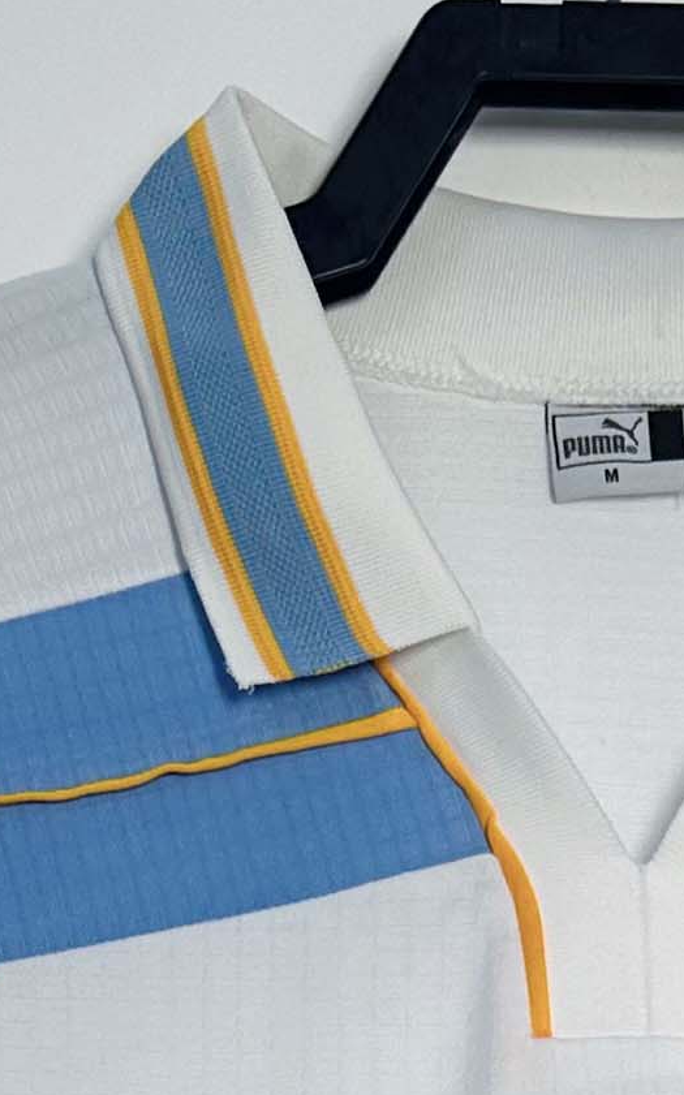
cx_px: 577
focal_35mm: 122
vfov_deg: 14.6
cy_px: 2091
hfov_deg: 10.7
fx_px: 3642
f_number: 1.78
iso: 64
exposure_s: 1/201
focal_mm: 6.86
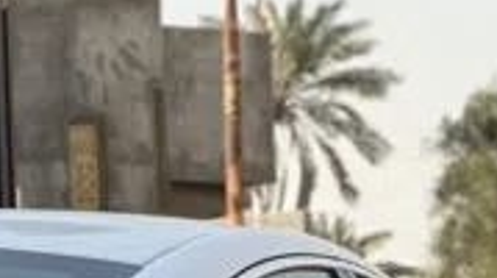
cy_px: 592
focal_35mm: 203
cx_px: -380
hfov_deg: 10.1
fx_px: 2671
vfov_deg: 5.8
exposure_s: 1/727
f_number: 2
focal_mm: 6
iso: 20
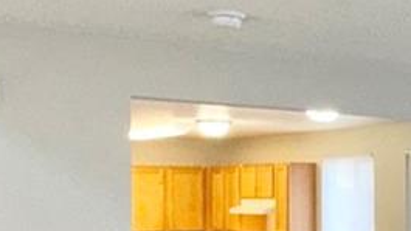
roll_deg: -0.4
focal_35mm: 83
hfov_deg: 23.6
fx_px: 904
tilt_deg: -1.5
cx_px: 478
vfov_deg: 14.4
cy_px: 215
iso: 320
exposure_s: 1/122
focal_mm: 2.22
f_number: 2.2
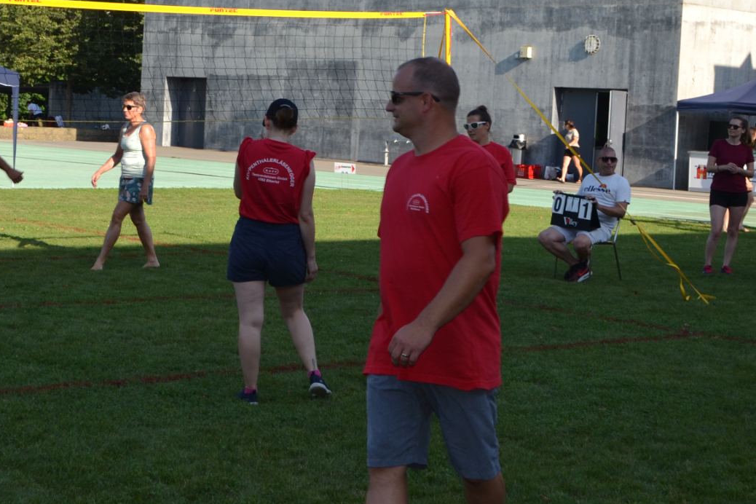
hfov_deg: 28.3
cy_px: 176
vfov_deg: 19.1
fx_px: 1491
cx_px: 249
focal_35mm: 71
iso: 100
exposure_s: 1/200
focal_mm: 24
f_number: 7.1
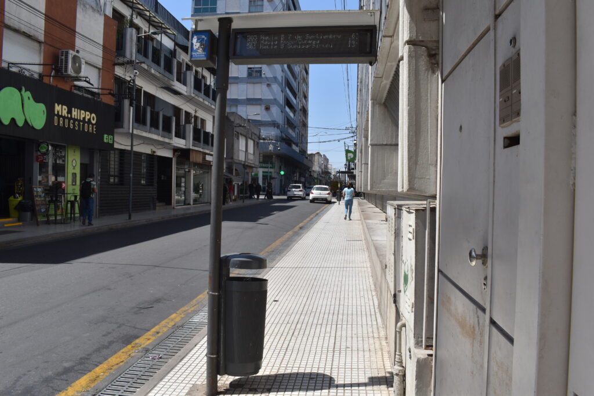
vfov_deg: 43.6
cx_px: 297
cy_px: 198
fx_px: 495
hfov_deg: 61.9
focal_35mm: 30
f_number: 14
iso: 100
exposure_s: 1/125
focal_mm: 20
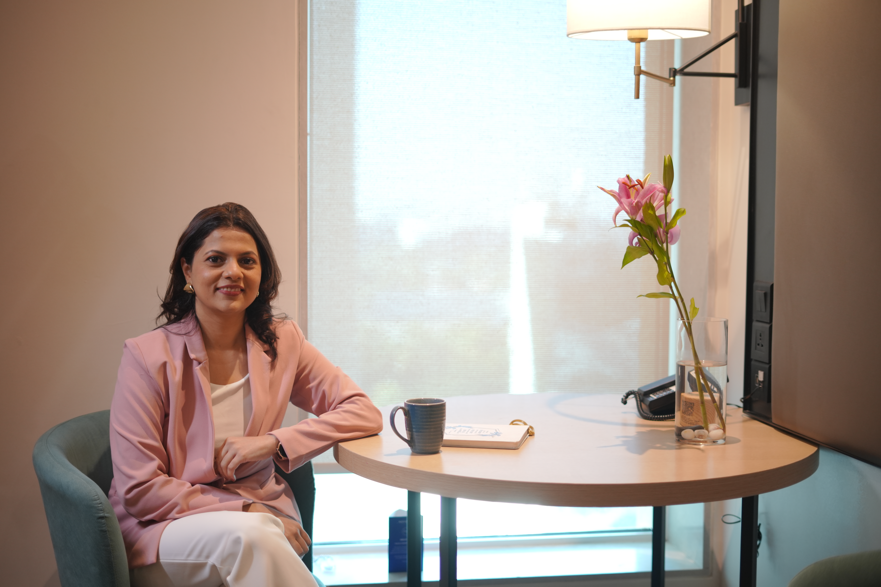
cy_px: 294
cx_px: 440
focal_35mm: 50
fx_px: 1224
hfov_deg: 39.6
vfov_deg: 27.0
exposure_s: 1/100
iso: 640
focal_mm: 50
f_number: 1.8
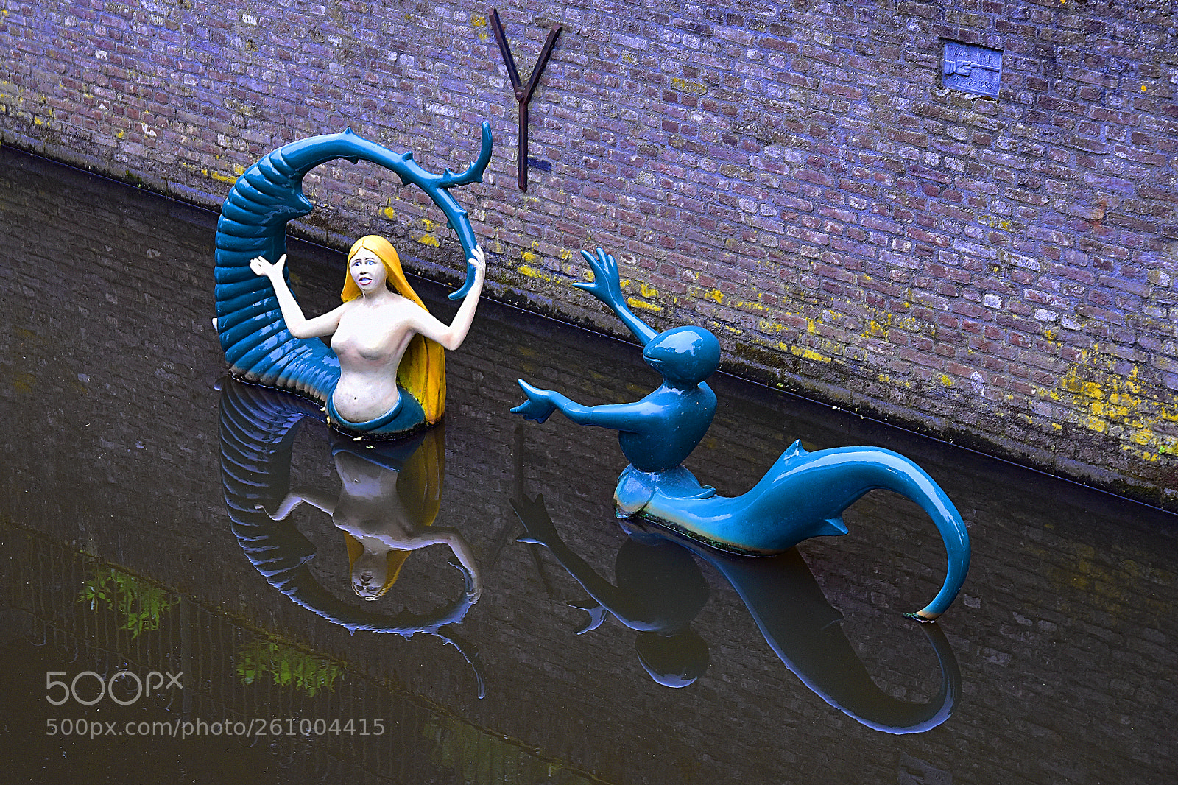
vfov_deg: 20.0
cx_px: 589
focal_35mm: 68
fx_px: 2225
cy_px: 392
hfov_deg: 29.7
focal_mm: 68
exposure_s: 1/160
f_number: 4
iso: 200
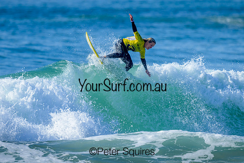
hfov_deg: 1.9
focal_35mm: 1098
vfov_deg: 1.3
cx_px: 116
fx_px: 7444
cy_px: 77
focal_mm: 800
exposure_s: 1/2000
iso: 250
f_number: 6.3
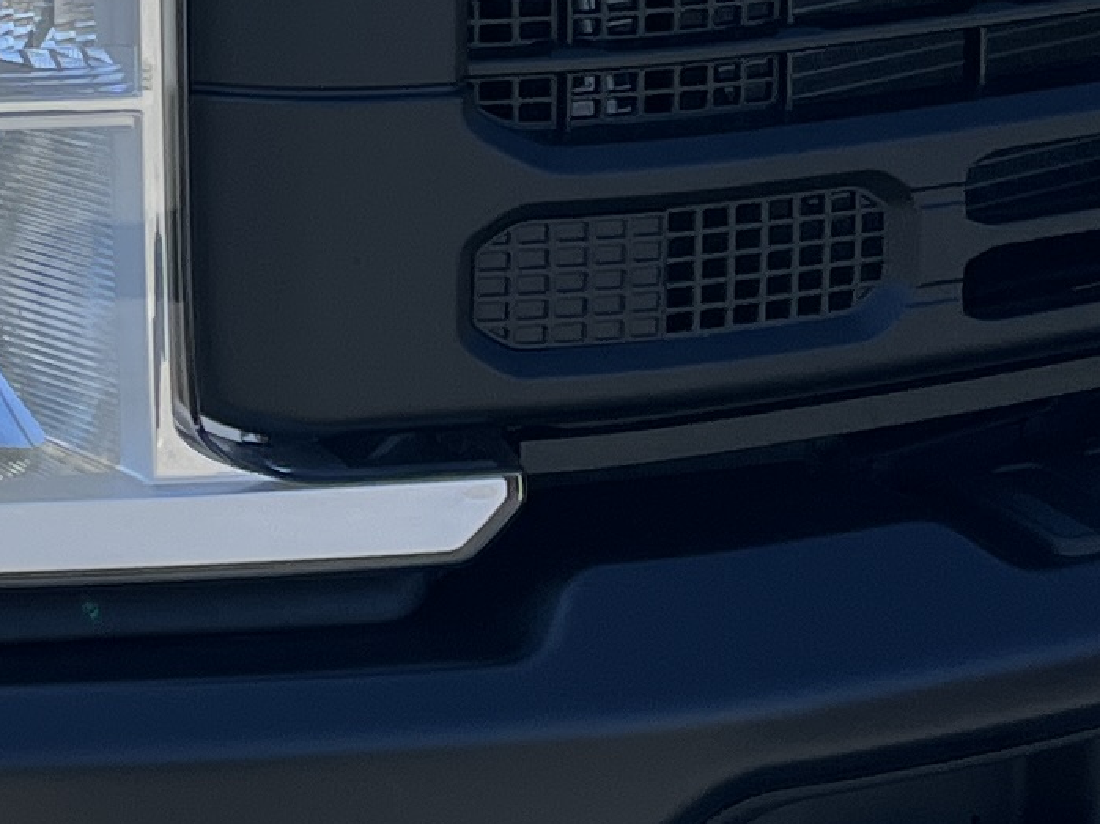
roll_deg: +1.1
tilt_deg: -11.7
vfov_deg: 9.8
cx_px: -132
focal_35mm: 150
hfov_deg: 12.9
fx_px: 4766
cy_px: 16
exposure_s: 1/2024
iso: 50
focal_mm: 5.1
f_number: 1.6
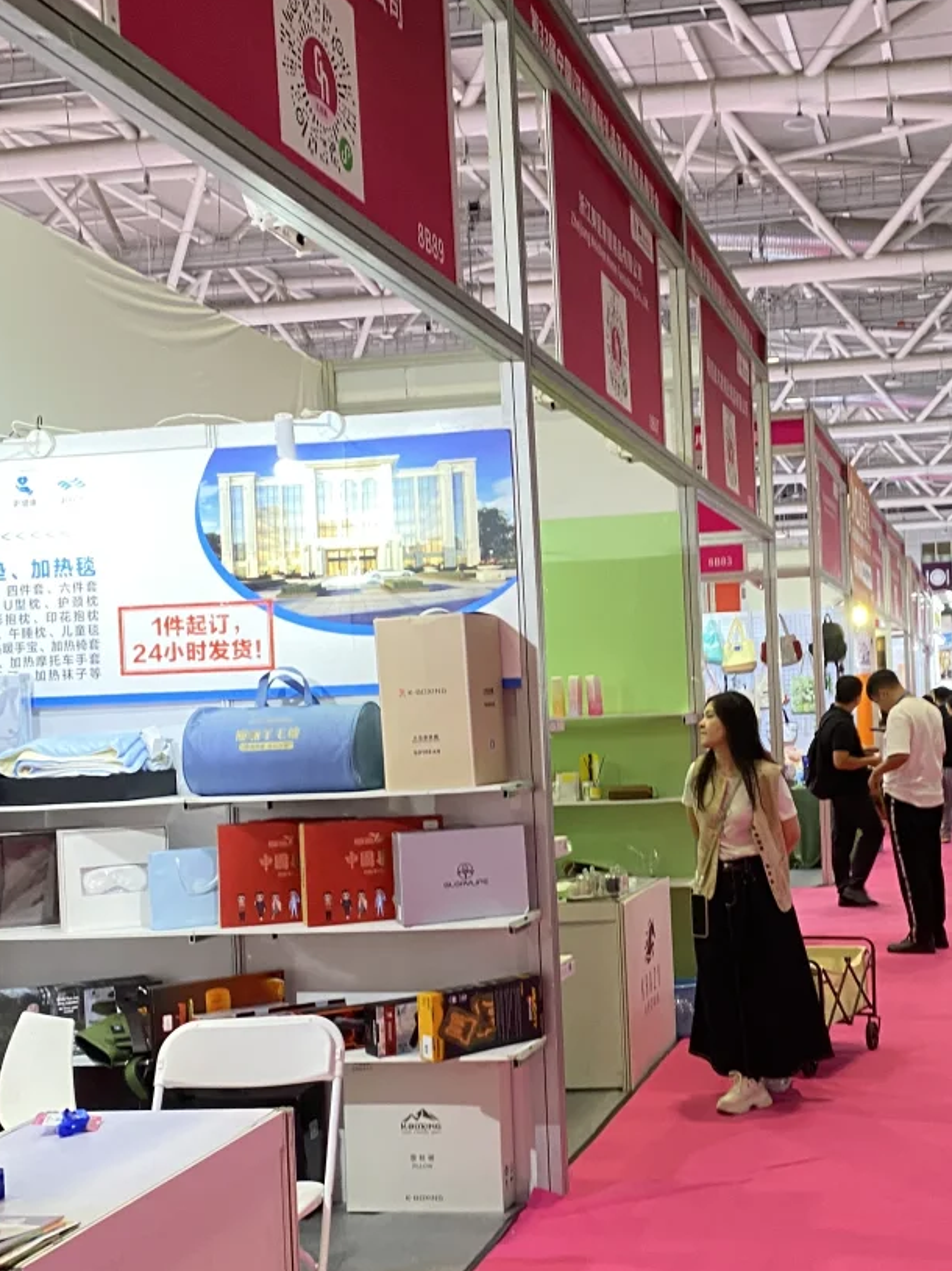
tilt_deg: -2.4
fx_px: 1688
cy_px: 714
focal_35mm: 46
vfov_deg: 41.2
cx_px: 723
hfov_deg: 30.9
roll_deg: +3.1
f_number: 1.8
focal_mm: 4.25
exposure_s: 1/50
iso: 200
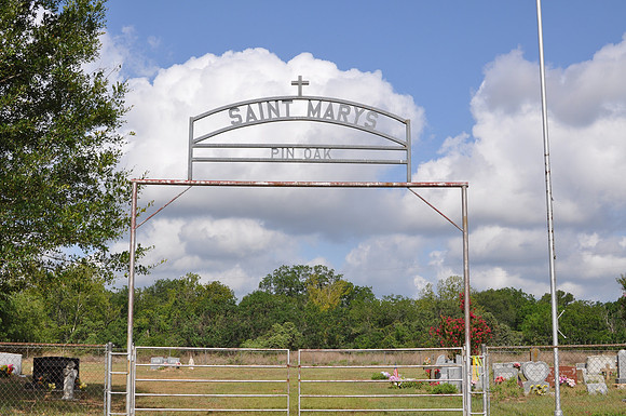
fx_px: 912
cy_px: 208
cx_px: 313
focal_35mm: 52
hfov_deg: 37.9
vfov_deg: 25.7
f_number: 10
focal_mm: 35
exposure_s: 1/400
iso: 200
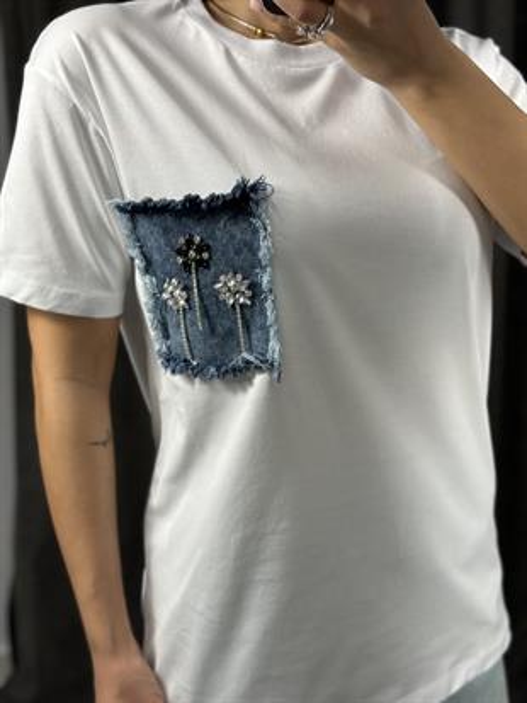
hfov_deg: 30.3
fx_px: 974
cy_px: 352
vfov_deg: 39.6
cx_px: 264
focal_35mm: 48
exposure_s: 1/100
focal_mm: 6.86
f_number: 1.78
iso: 64
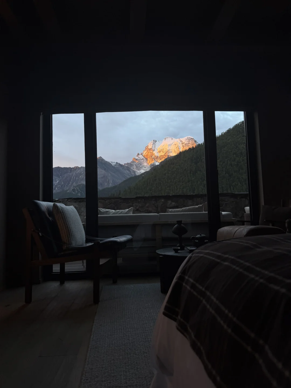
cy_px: 194
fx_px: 269
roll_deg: +1.8
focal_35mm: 24
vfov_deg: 71.6
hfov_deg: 56.8
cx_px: 146
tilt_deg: +5.1
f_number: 1.78
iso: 125
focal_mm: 6.76
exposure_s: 1/100
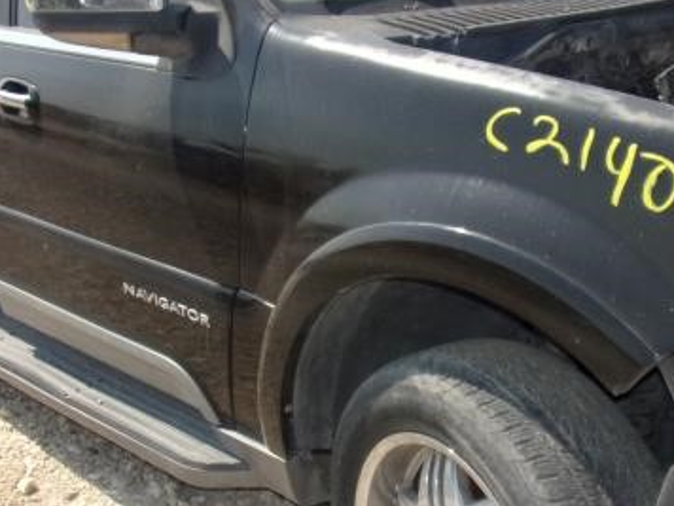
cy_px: 260
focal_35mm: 54
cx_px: 418
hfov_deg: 35.4
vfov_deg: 27.0
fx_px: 1051
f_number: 3.3
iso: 80
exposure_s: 1/950
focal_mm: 4.3
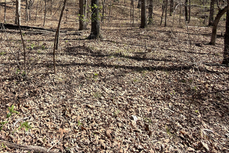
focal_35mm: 32
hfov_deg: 55.9
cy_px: 2
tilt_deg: -5.9
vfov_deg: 37.0
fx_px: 204
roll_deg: -0.5
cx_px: 58
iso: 16
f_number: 2.2
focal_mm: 2.22
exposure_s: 1/374
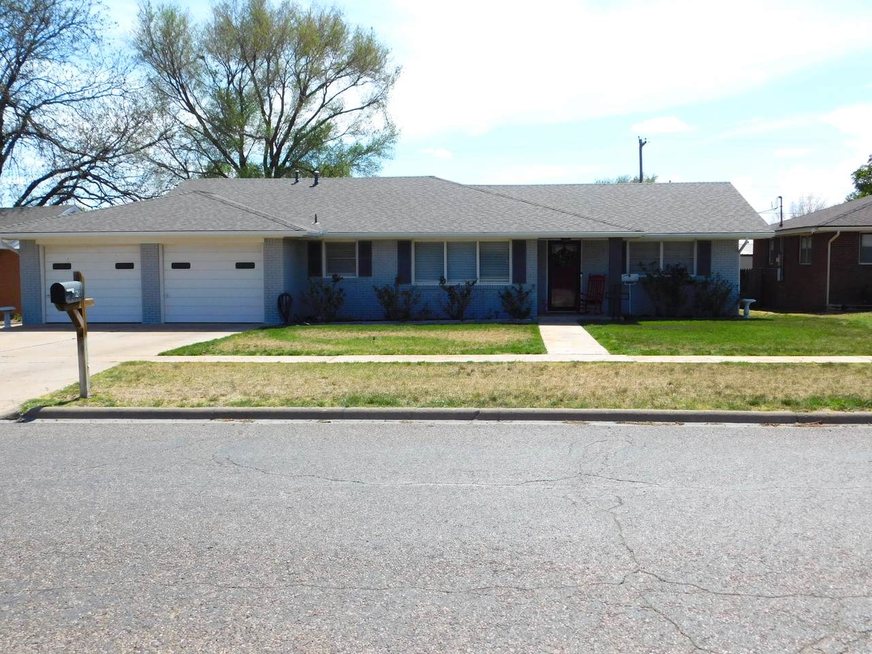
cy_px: 327
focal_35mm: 36
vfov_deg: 39.7
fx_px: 907
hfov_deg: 51.4
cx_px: 436
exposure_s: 1/400
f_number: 7
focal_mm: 6.3
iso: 125
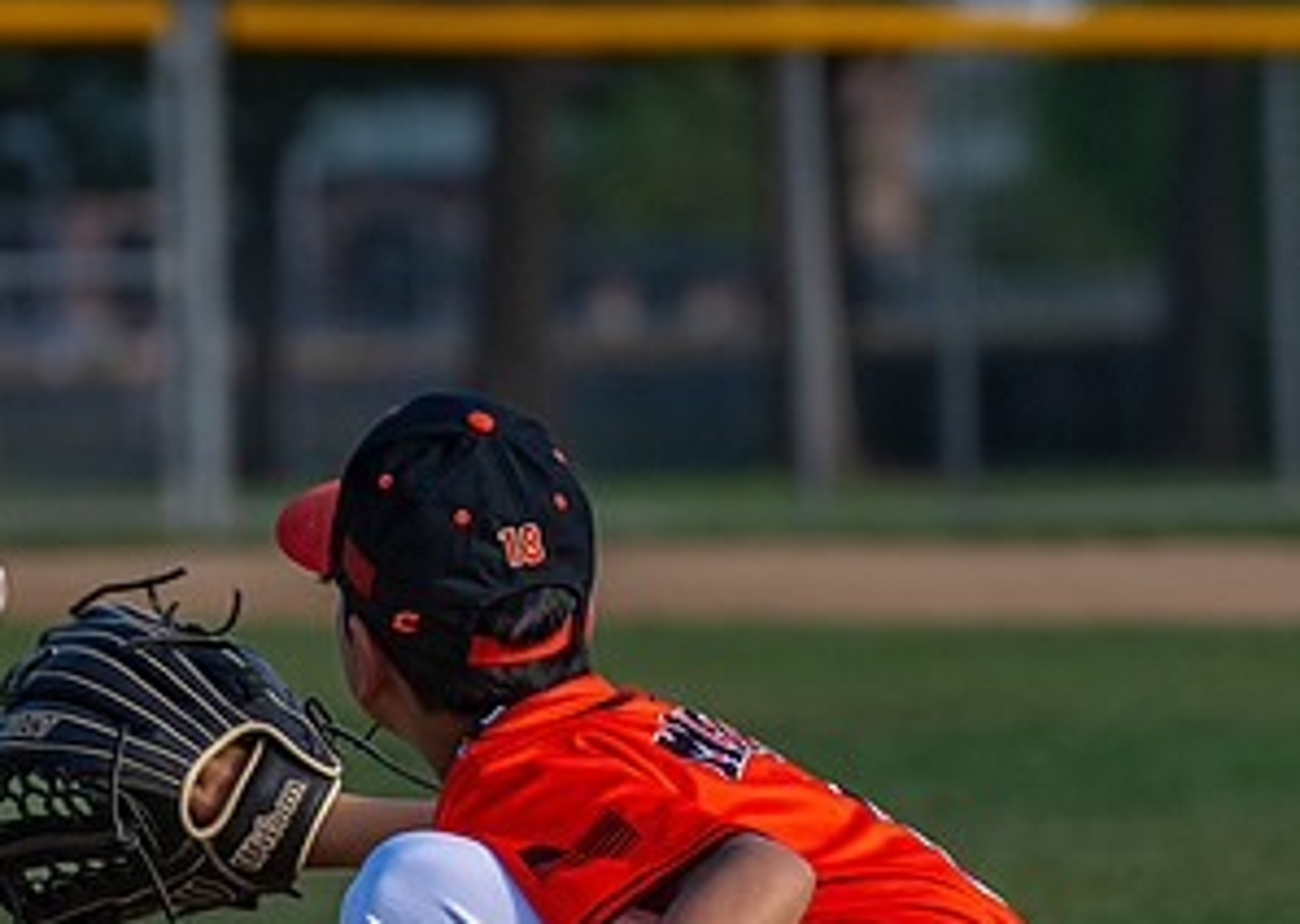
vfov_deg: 3.3
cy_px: 669
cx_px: 873
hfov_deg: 4.6
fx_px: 16039
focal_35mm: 435
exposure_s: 1/2500
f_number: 2.8
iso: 160
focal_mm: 99
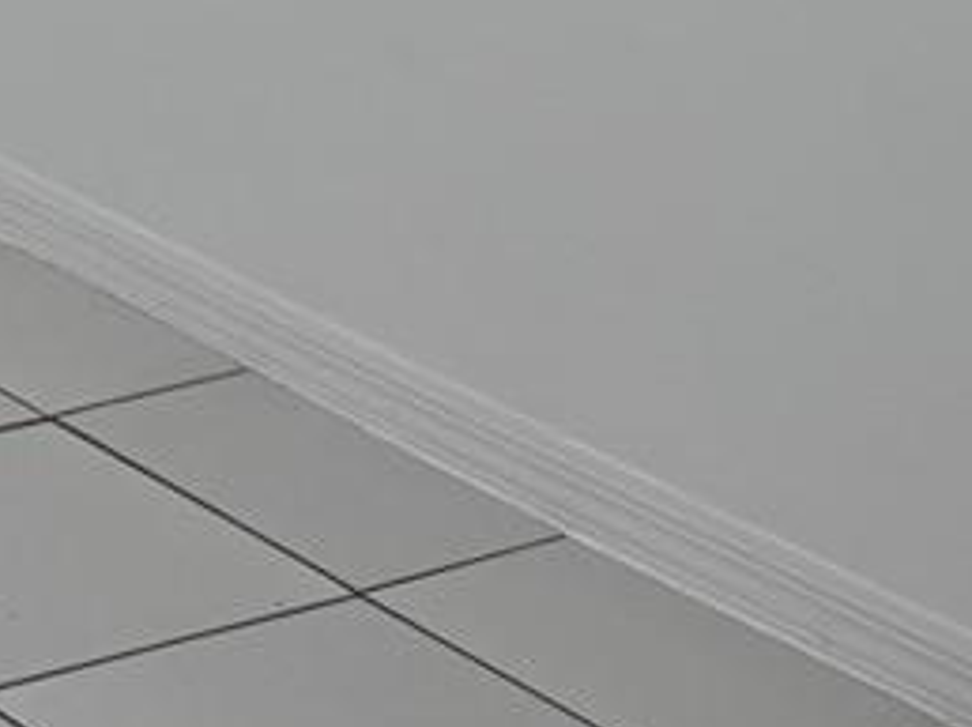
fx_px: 4180
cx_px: -731
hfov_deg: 12.2
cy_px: -1062
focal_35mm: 149
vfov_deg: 8.9
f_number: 1.78
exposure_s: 1/173
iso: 80
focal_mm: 6.76
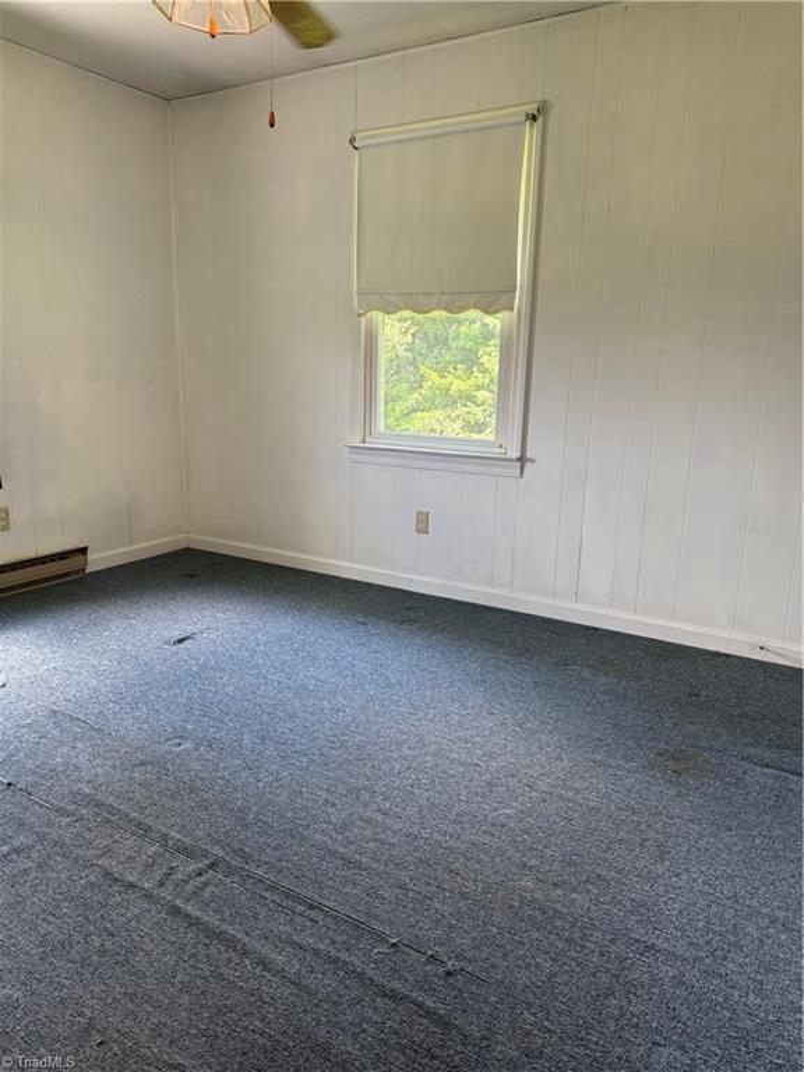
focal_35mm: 24
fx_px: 743
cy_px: 536
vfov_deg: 71.6
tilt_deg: -12.4
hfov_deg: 56.8
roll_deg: -1.0
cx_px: 402
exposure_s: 1/120
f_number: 1.78
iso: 200
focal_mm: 6.76
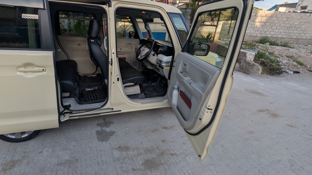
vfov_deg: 66.0
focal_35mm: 16
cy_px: 65
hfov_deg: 97.7
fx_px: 132
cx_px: 121
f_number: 1.7
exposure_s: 1/1009
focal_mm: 2.02
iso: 57
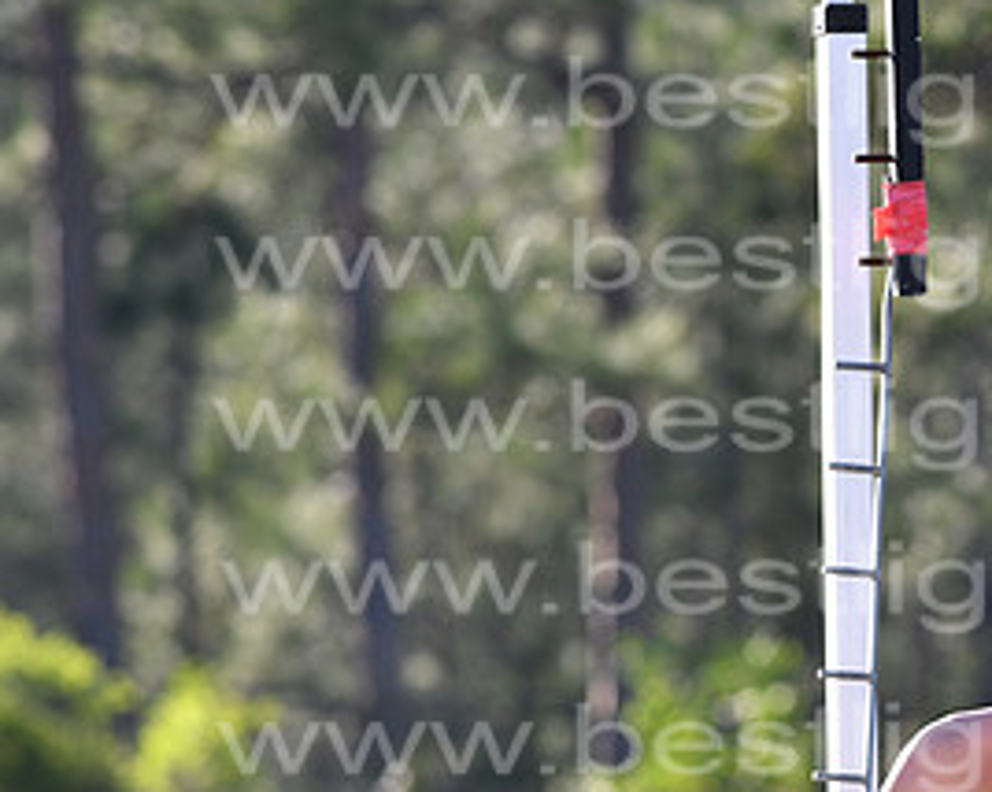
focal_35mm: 915
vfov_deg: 1.7
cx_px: 1066
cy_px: 668
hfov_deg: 2.1
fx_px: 26844
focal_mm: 300
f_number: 5.6
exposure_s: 1/1000
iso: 400
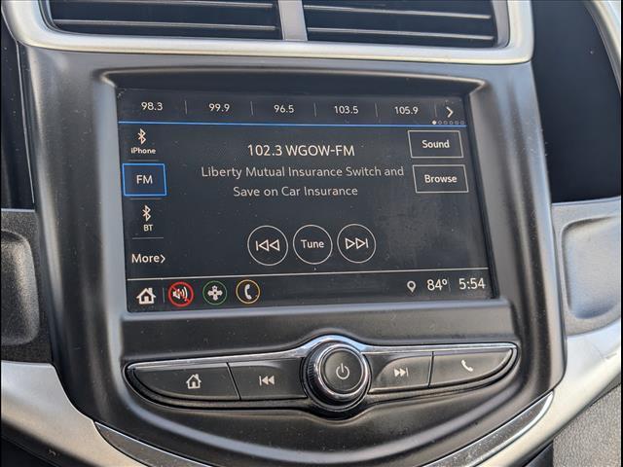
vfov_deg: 29.7
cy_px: 234
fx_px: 882
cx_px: 312
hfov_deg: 38.9
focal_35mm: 49
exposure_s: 1/476
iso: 118
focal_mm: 6.9
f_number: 1.68
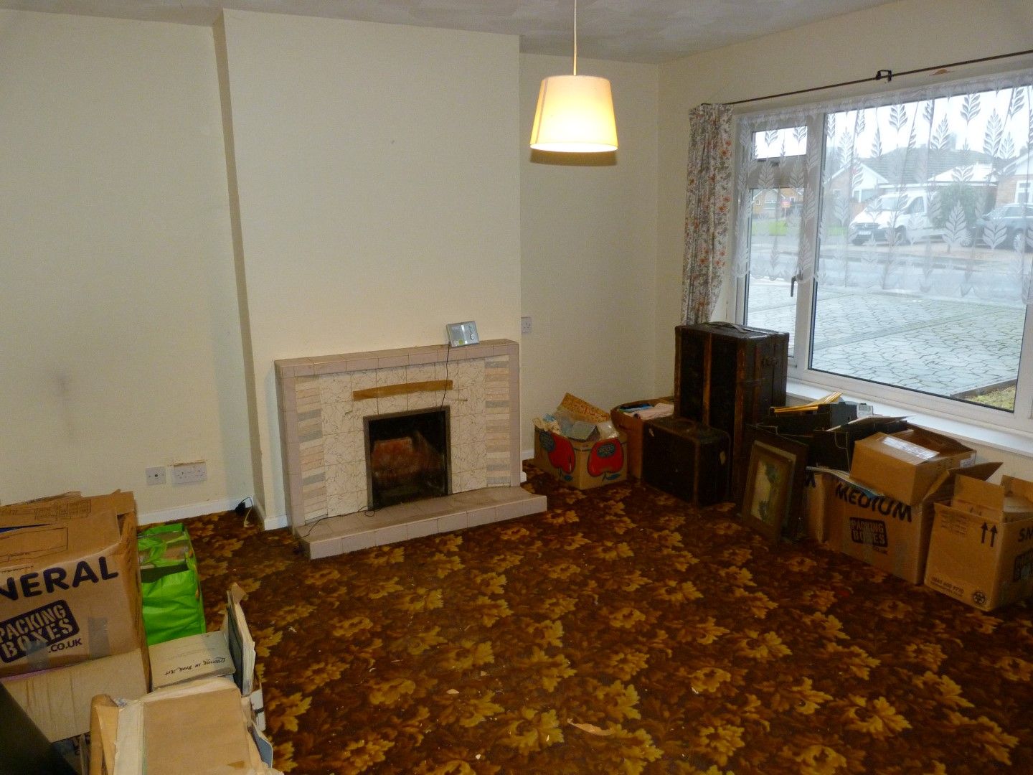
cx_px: 516
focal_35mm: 25
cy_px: 388
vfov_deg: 54.9
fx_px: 746
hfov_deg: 69.4
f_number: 2.8
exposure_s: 1/60
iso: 250
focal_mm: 4.5
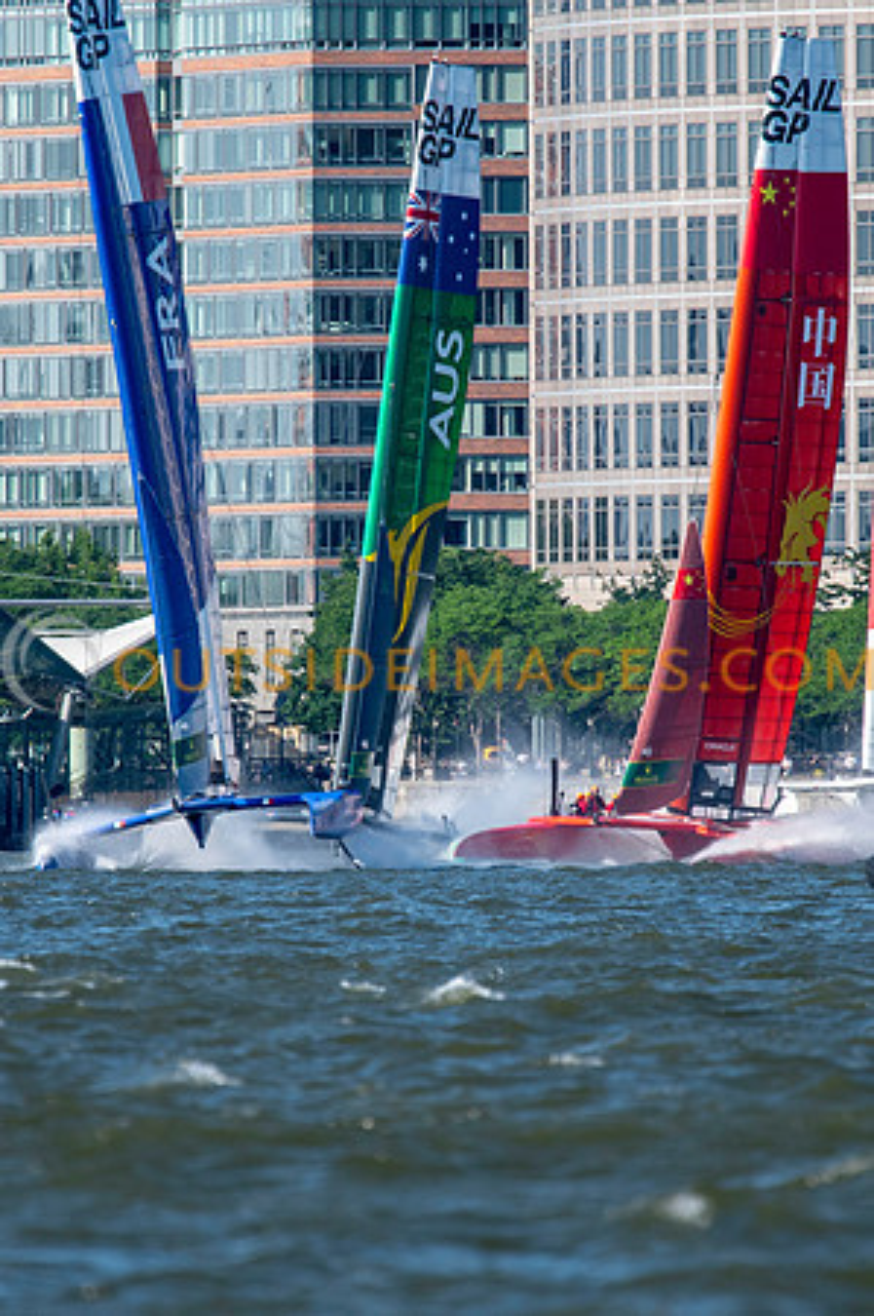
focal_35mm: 946
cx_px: 404
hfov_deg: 1.5
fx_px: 34511
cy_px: 658
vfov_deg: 2.2
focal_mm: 420
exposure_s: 1/1600
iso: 500
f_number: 5.6
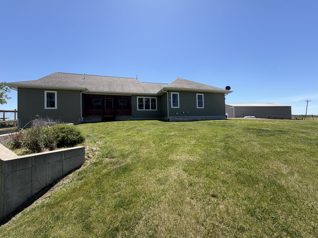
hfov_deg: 102.1
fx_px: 129
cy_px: 119
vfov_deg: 85.7
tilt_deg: +1.0
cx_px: 159
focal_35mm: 14
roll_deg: +1.9
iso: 25
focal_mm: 2.22
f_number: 2.2
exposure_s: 1/770
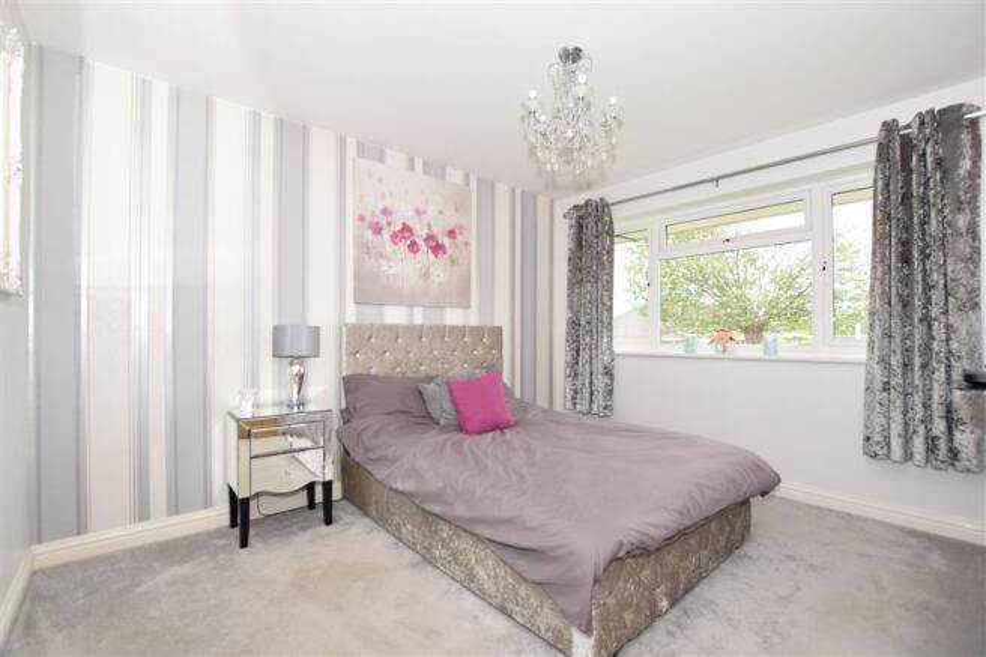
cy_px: 328
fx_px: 411
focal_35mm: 15
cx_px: 493
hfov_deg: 100.4
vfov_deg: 77.3
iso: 400
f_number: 5.6
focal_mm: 10
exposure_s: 1/80
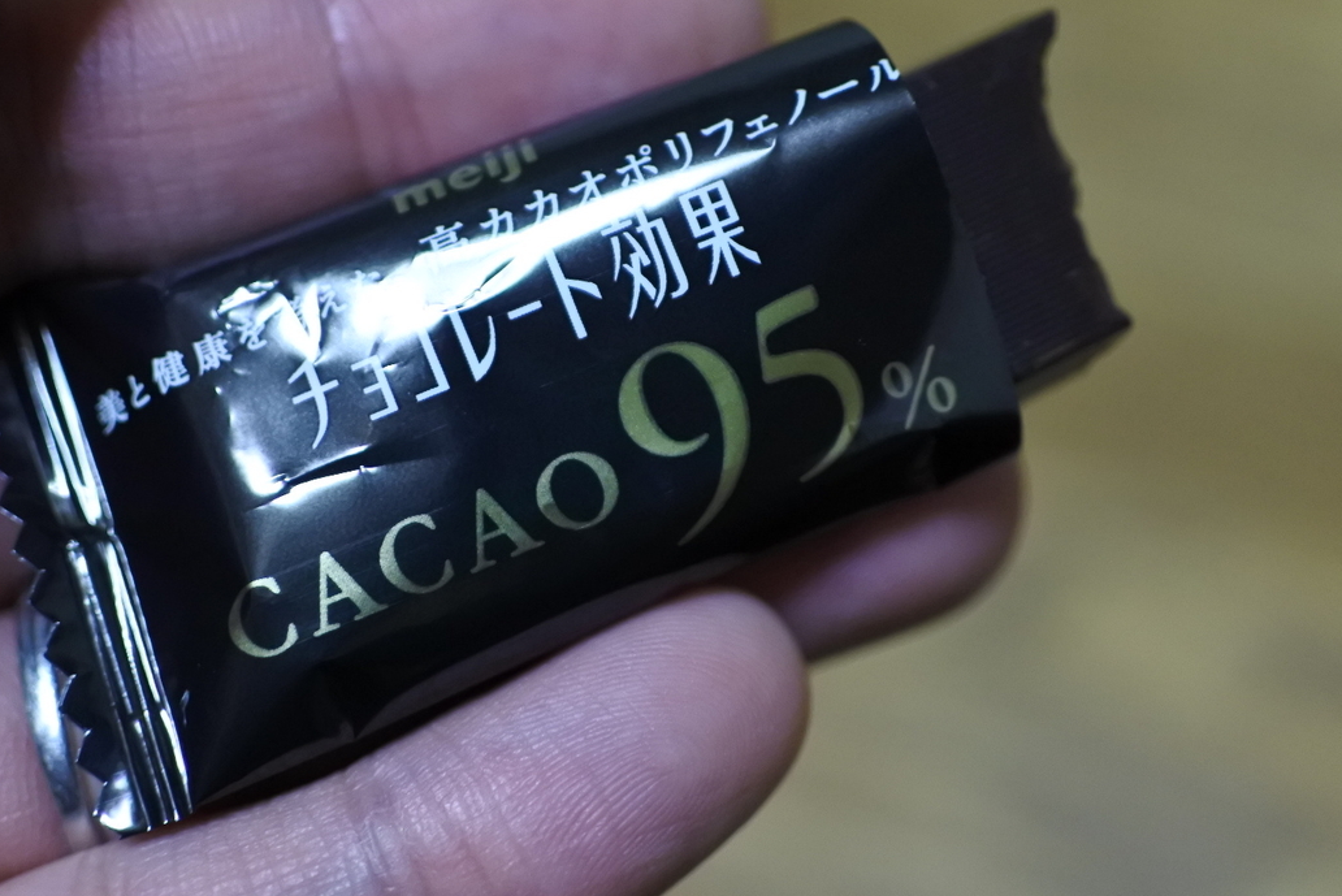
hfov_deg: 35.0
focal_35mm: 57
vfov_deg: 23.8
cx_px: 599
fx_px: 2126
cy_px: 388
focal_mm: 18.5
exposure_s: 1/125
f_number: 2
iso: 1600
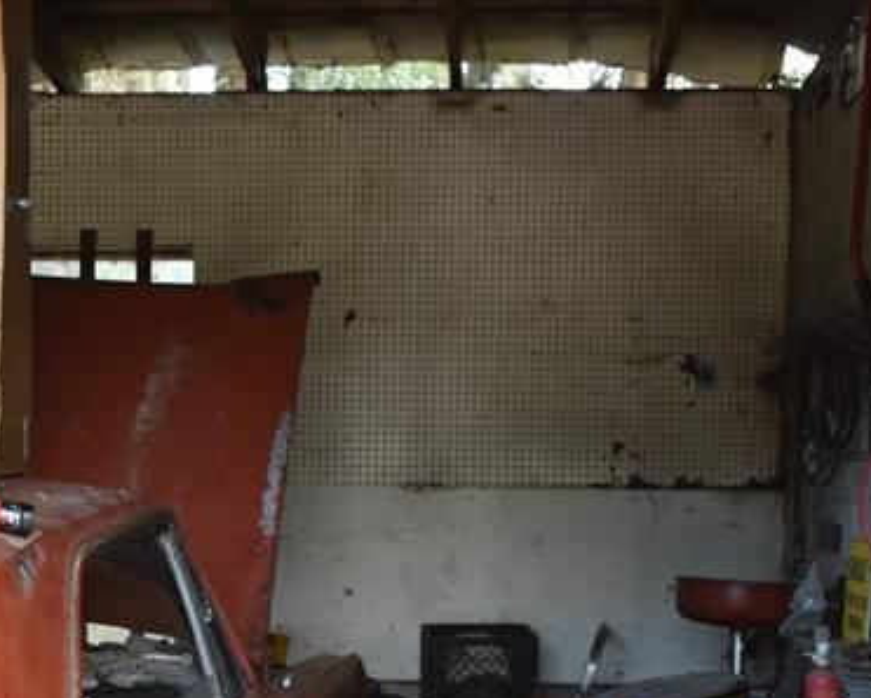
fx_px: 2604
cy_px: 761
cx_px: 174
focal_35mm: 101
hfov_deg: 18.8
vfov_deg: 14.9
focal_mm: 26
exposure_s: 1/125
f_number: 4
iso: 800
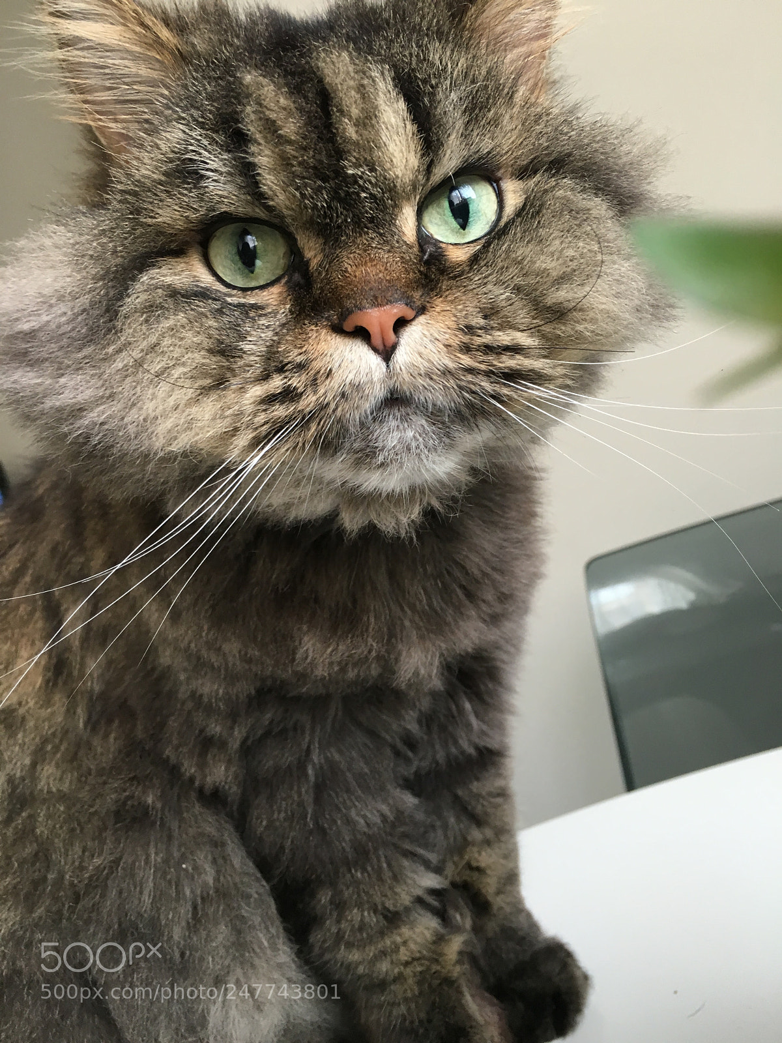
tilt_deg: -0.3
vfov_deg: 61.7
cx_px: 391
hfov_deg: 48.2
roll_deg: +17.1
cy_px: 522
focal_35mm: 29
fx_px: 874
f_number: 2.2
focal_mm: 4.15
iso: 50
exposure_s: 1/33
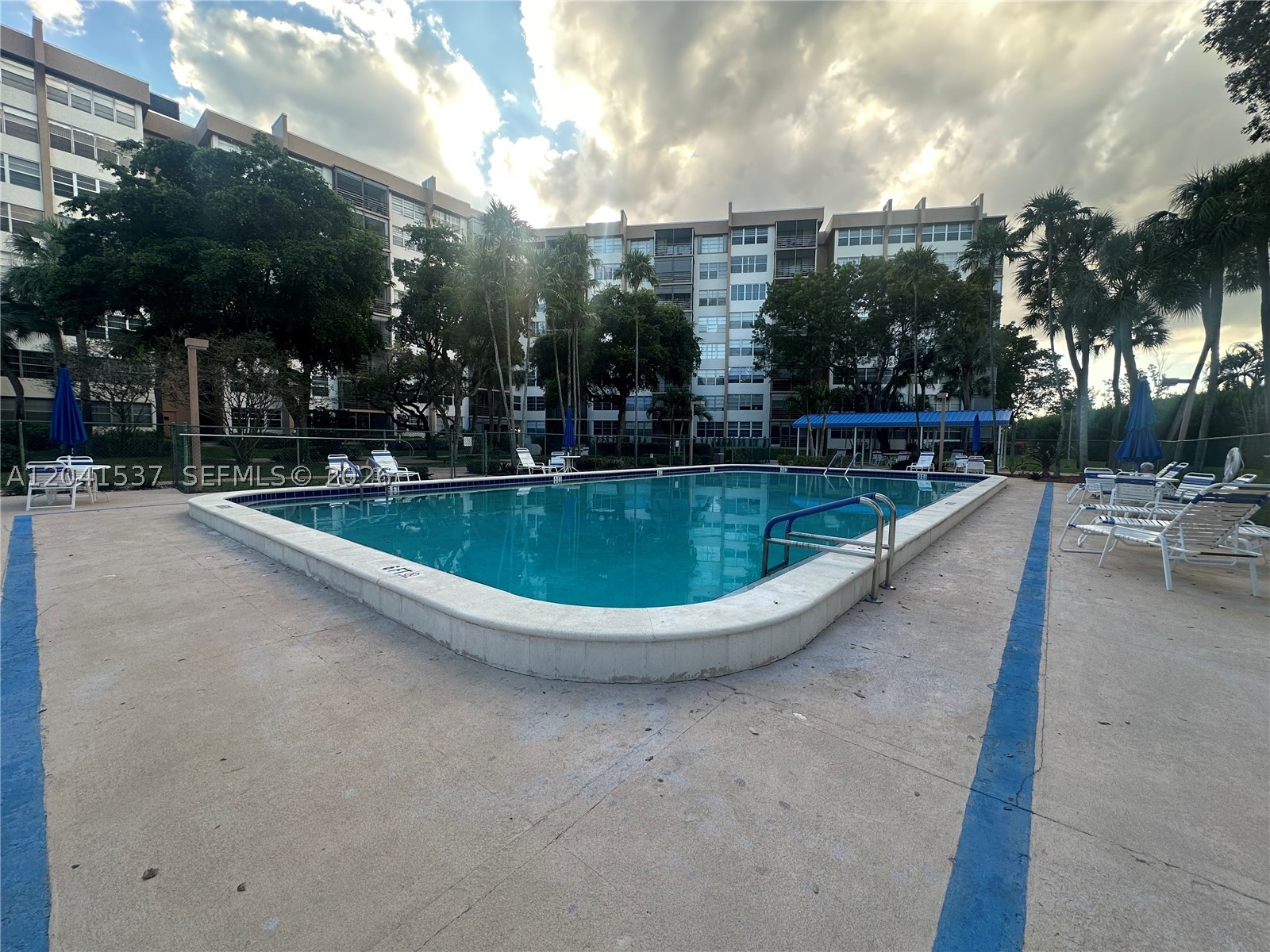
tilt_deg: -3.6
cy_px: 476
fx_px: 514
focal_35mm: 14
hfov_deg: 102.1
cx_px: 635
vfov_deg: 85.7
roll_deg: -0.5
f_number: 2.2
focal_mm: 2.22
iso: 40
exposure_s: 1/211
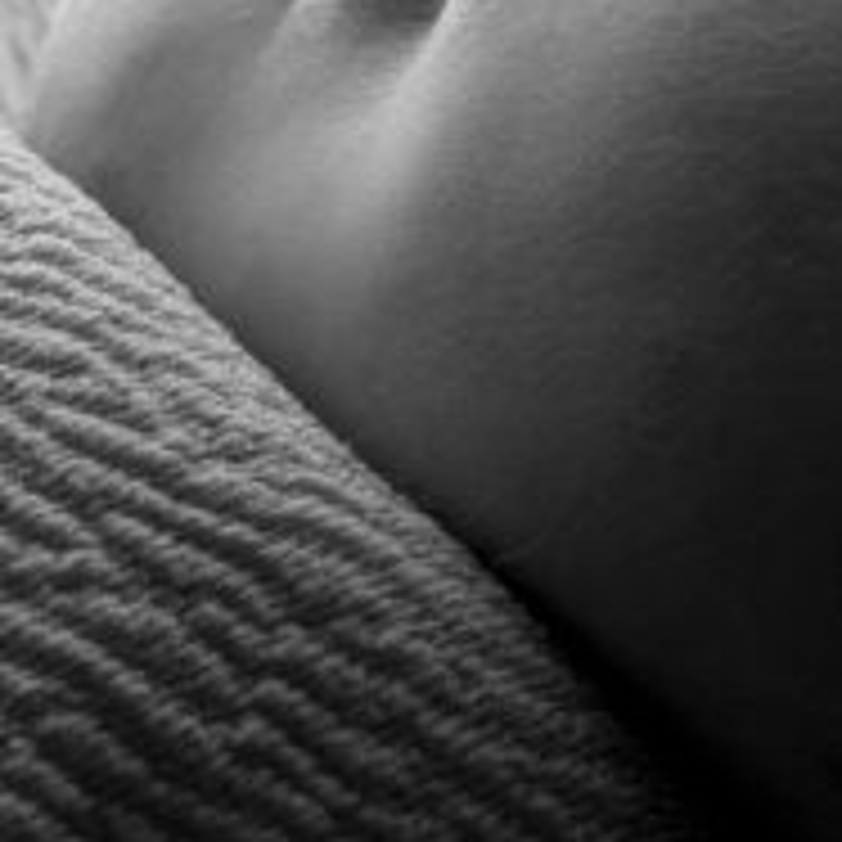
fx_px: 4486
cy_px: 196
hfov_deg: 10.5
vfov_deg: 10.7
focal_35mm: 163
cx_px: 1117
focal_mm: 35
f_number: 7.1
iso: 100
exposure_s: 1/125
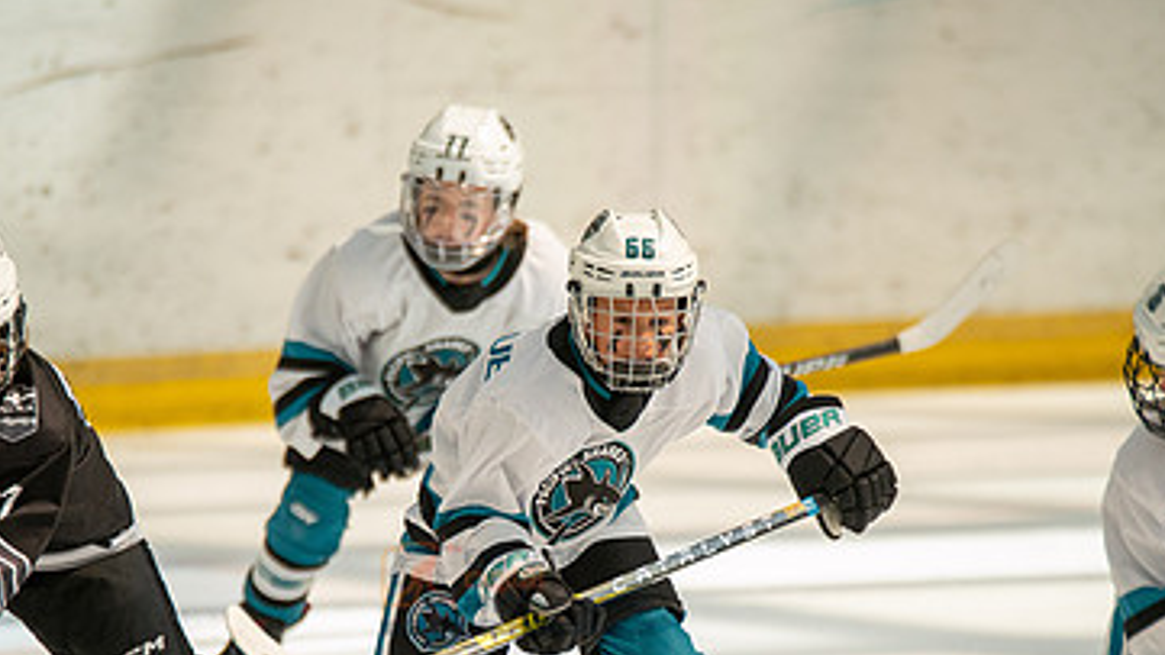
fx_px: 15599
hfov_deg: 4.3
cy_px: 586
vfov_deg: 2.4
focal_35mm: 505
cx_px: 520
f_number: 3.2
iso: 1600
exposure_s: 1/5000
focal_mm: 300
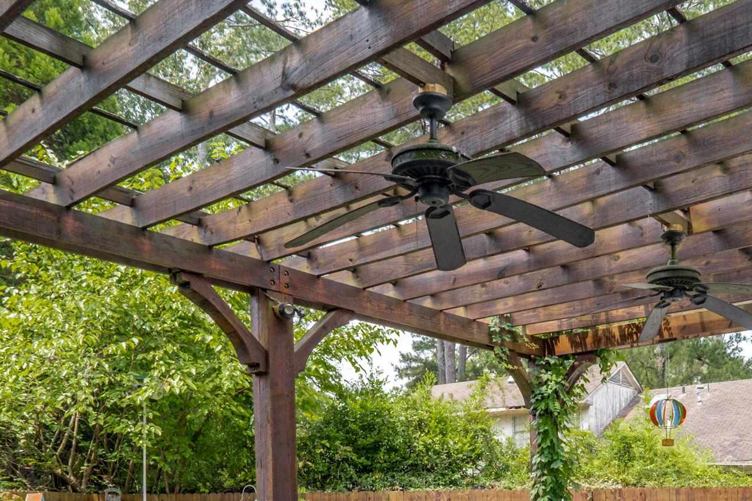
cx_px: 562
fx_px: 752
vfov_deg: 33.0
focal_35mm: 36
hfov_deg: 51.0
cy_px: 529
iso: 1250
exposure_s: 1/350
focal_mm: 10
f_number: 7.1
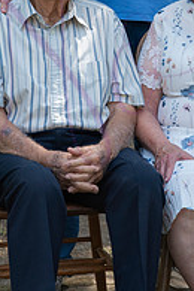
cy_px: -30
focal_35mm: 192
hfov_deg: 7.1
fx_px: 1552
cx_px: 172
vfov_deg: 10.6
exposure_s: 1/160
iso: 400
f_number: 8
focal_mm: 83
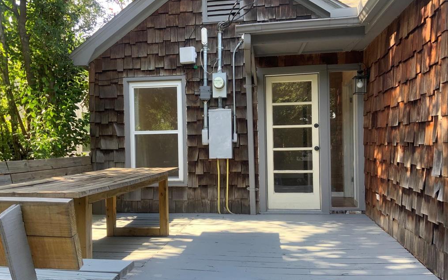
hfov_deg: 61.2
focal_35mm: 31
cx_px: 222
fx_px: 379
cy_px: 150
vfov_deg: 40.6
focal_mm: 3
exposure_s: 1/122
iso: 32
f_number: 1.8
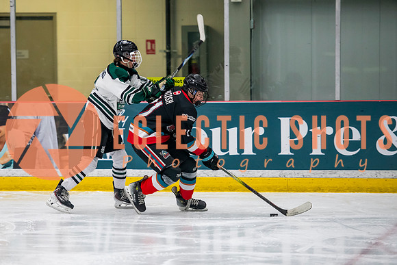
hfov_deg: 9.5
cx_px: 134
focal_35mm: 216
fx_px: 2384
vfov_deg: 6.4
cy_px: 145
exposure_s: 1/640
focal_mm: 160
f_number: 3.2
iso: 2000
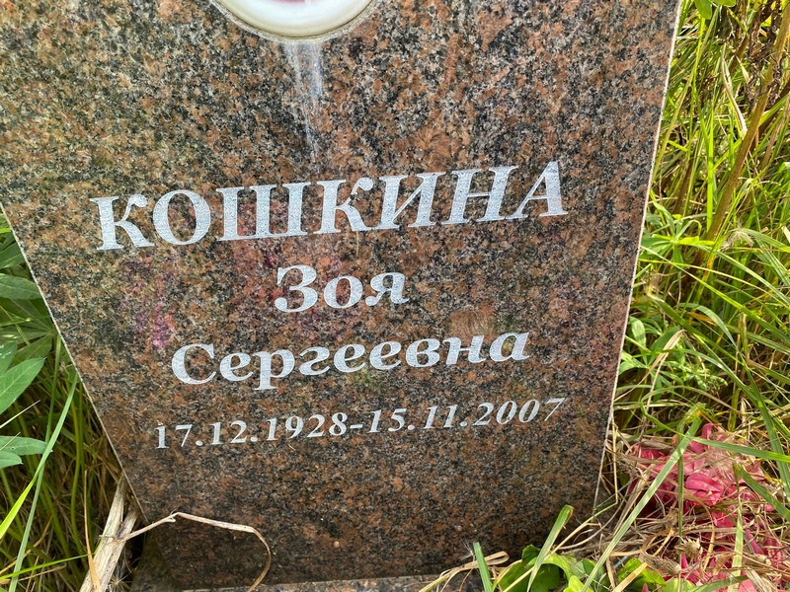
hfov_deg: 67.3
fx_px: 593
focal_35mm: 26
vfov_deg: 53.1
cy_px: 296
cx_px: 395
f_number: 1.8
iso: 50
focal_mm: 4.25
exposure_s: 1/121
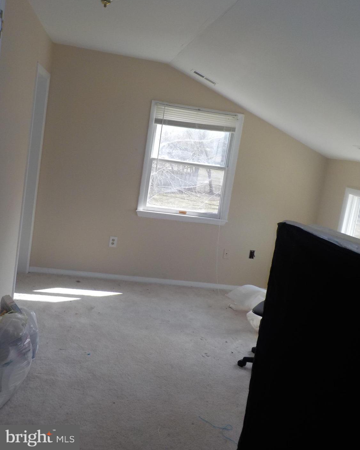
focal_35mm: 32
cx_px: 184
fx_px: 426
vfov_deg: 55.6
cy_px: 205
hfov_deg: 45.8
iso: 125
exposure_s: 1/250
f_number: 3.3
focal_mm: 4.1
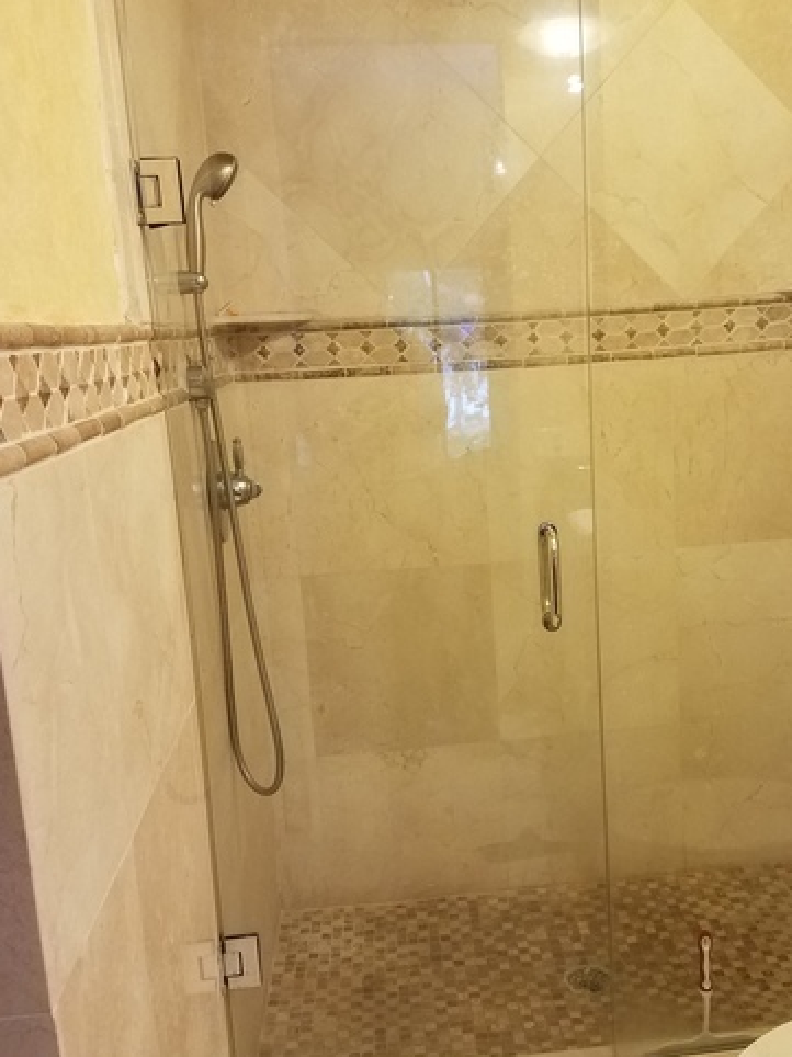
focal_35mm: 36
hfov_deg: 39.1
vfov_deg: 51.4
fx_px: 1099
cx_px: 531
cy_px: 556
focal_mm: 4.2
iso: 160
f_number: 1.7
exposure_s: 1/30
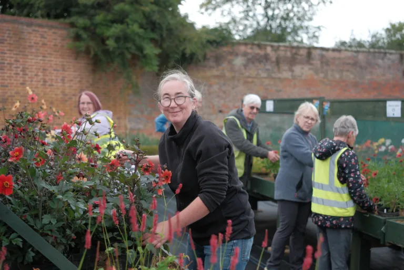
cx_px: 202
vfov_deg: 27.0
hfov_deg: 39.6
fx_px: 561
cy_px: 135
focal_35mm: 50
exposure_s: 1/800
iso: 200
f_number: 2
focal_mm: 33
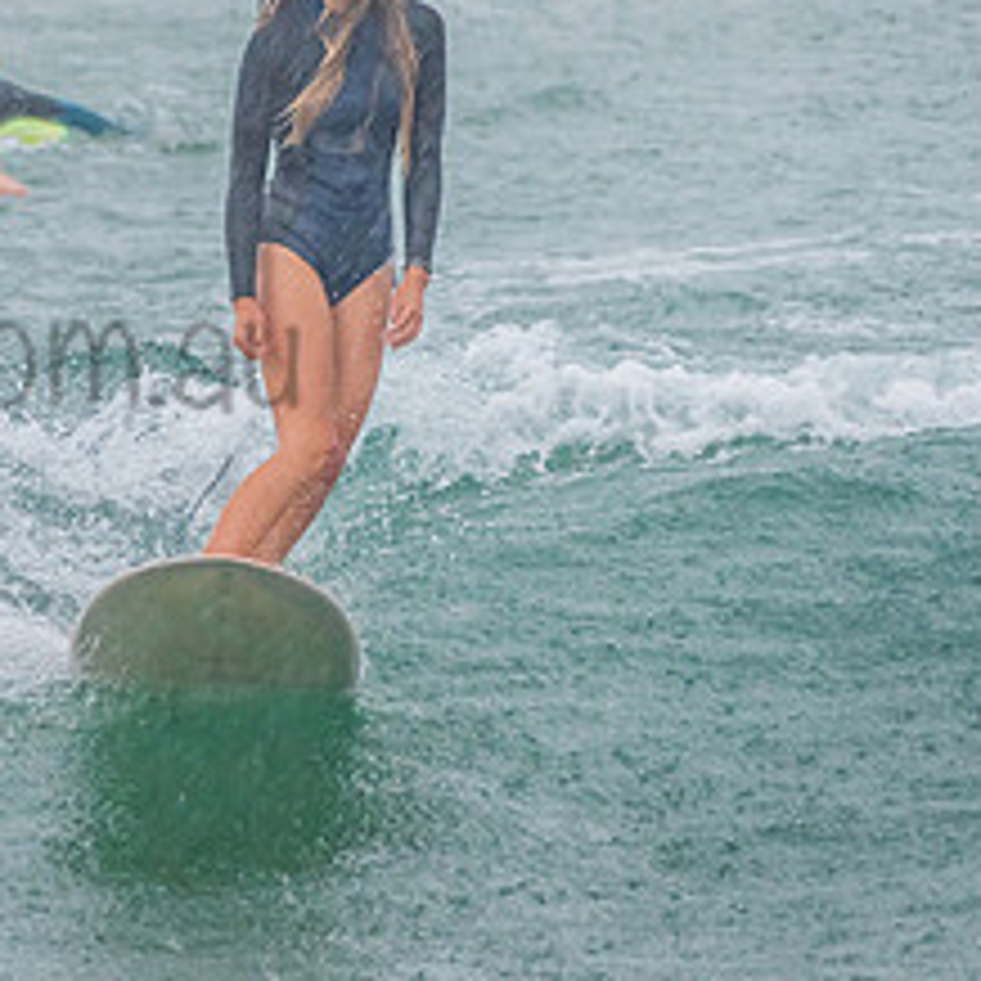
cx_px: -202
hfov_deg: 1.3
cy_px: 400
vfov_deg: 1.3
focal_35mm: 1375
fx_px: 44086
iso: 720
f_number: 5.6
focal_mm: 500
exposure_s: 1/320
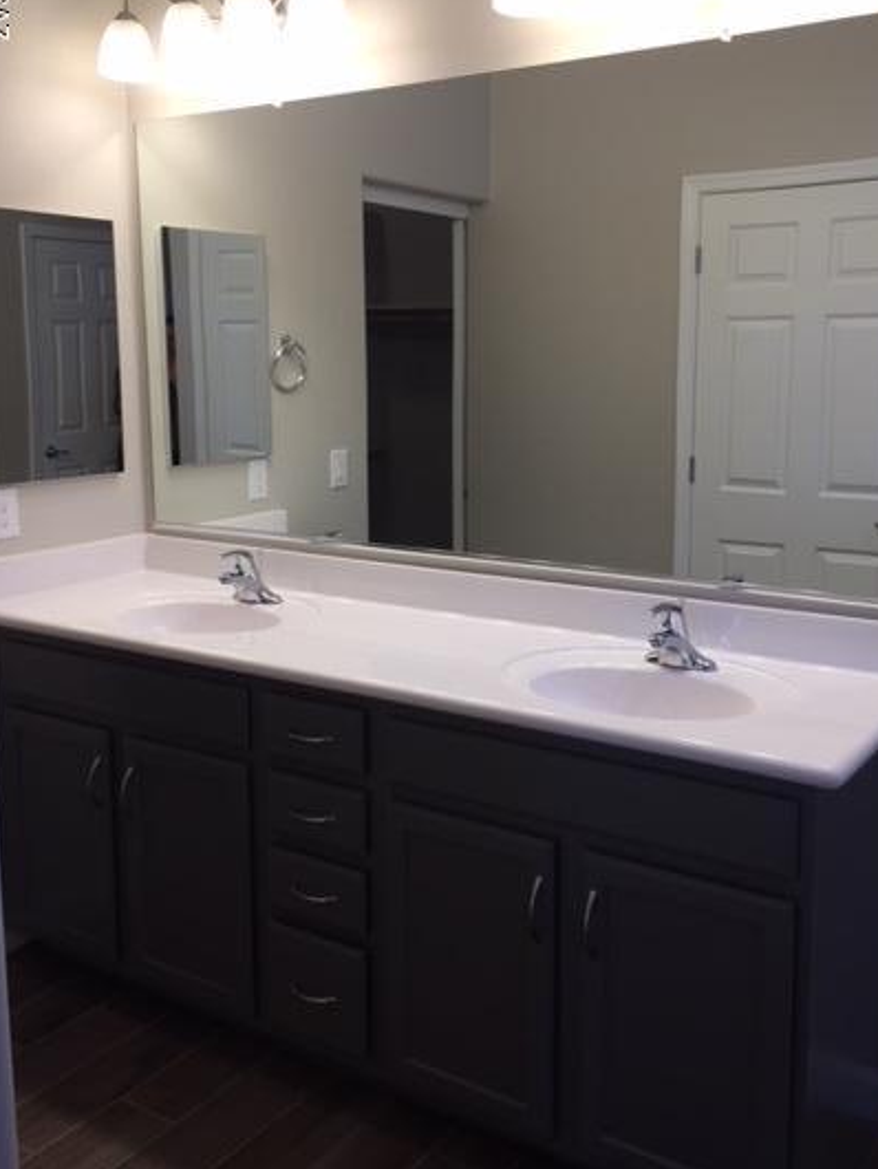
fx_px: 1183
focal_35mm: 35
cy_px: 538
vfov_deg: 52.5
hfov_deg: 40.7
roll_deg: +0.8
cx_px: 483
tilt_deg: -7.7
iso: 32
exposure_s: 1/60
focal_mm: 4.15
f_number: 2.2
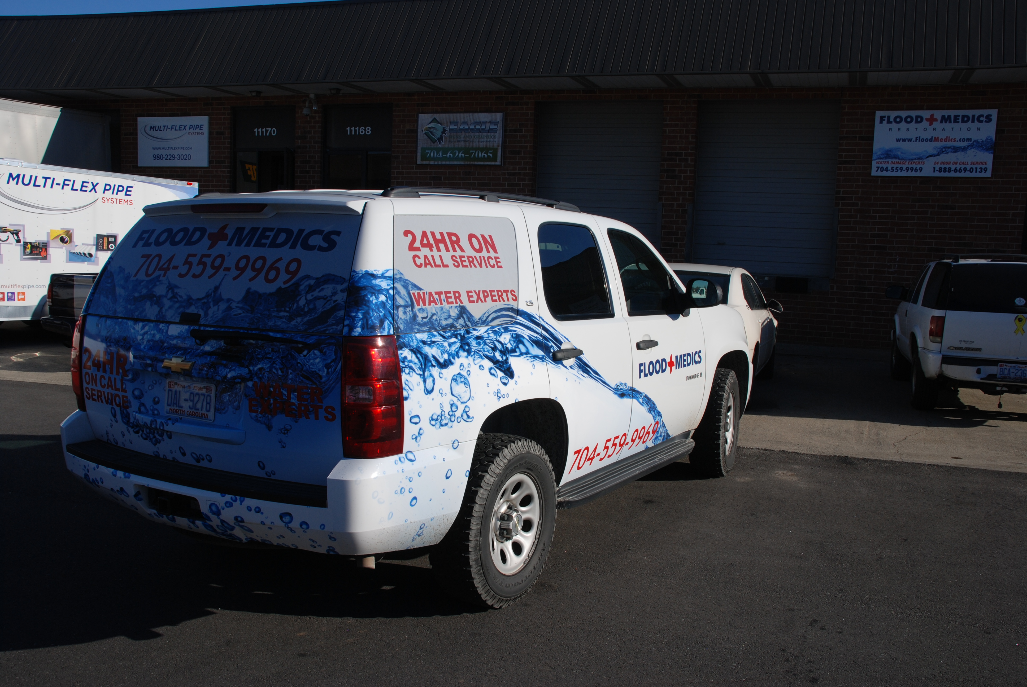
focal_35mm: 33
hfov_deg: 57.2
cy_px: 344
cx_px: 514
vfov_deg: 40.1
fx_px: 943
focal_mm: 22
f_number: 9
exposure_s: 1/320
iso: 100
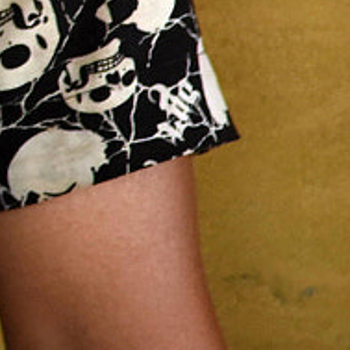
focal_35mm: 864
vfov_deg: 2.0
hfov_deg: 2.0
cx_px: -954
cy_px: -356
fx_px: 9883
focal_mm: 120
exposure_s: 1/320
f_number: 4
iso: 1600
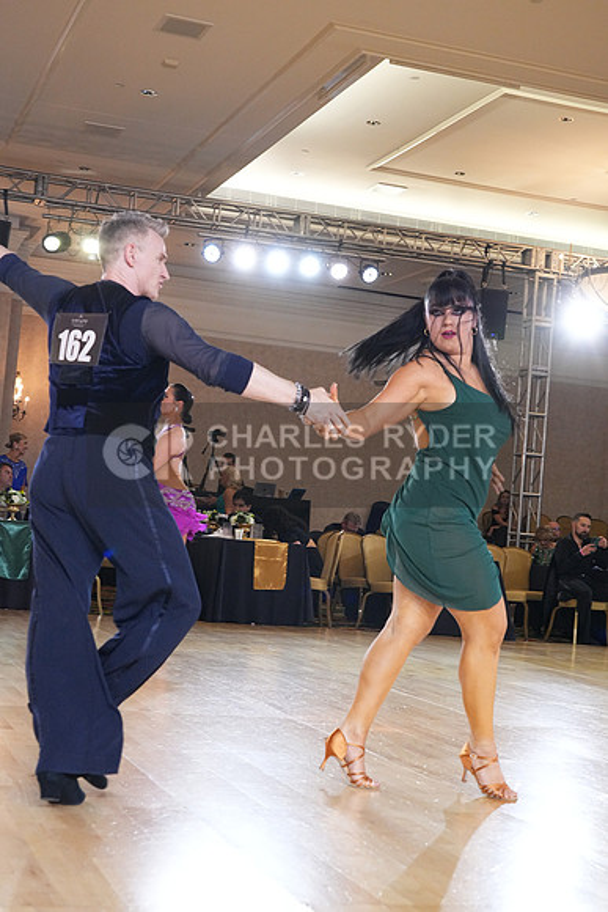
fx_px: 1291
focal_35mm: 51
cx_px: 304
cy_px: 456
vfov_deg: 38.9
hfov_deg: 26.5
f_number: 6.3
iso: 5000
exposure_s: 1/200
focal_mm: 51
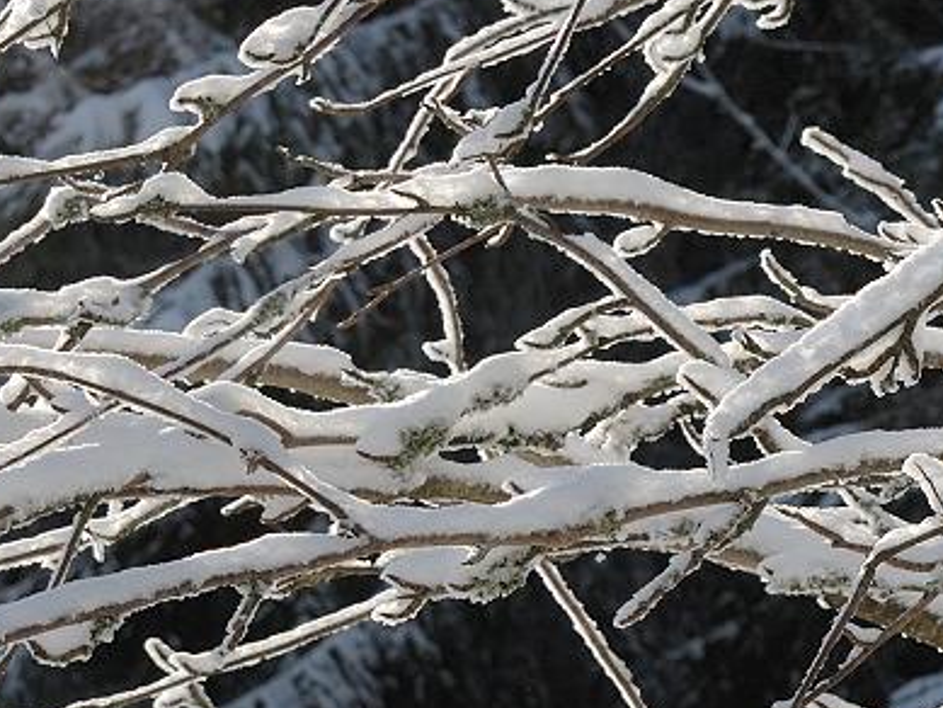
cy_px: 415
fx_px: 6349
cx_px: 981
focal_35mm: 233
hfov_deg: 8.4
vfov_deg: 6.4
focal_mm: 70
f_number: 8
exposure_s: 1/320
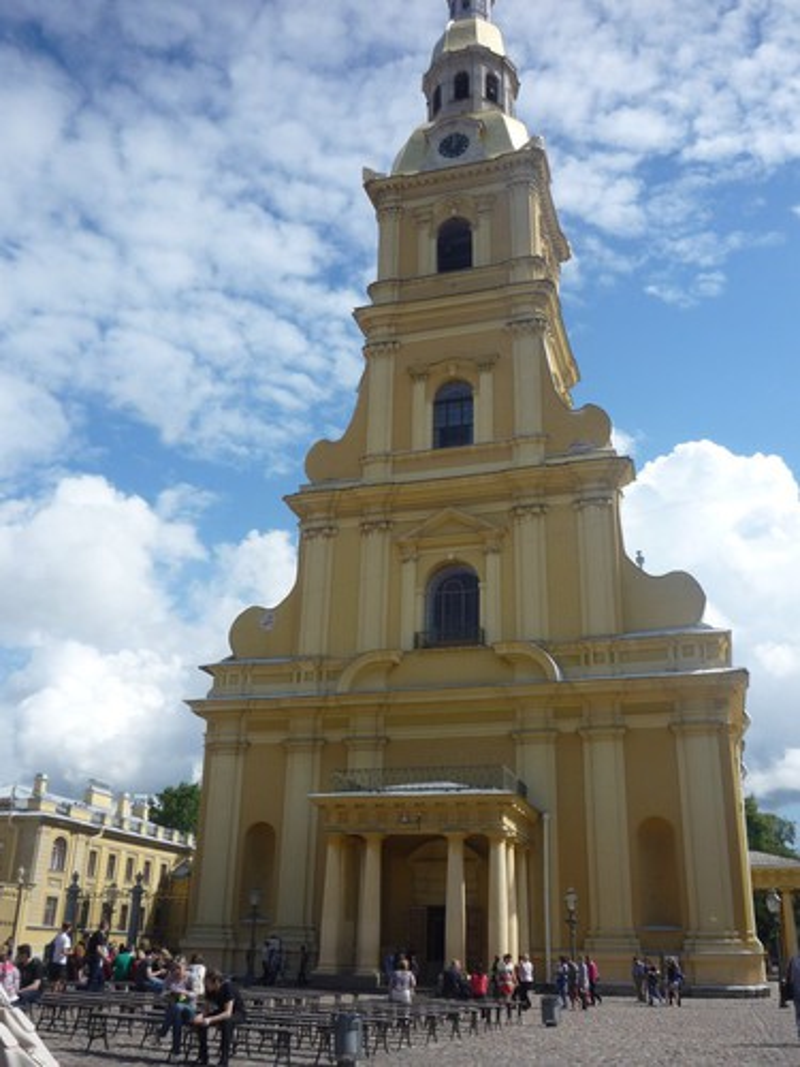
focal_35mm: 32
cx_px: 400
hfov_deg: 44.2
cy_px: 534
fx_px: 986
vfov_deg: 56.8
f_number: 5.6
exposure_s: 1/500
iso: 100
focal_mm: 5.2
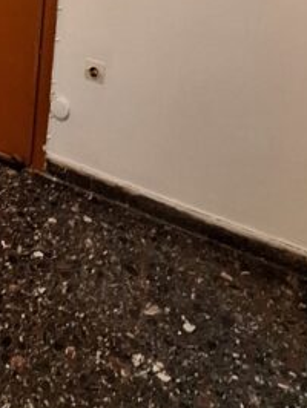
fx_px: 590
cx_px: -15
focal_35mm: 50
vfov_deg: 27.5
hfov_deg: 27.1
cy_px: -192
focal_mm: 1.74
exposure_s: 1/33
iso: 160
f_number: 2.2
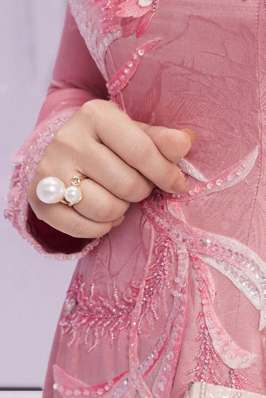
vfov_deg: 9.6
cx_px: 315
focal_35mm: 212
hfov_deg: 6.4
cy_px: -34
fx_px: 2347
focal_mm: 55
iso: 250
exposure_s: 1/160
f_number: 6.3
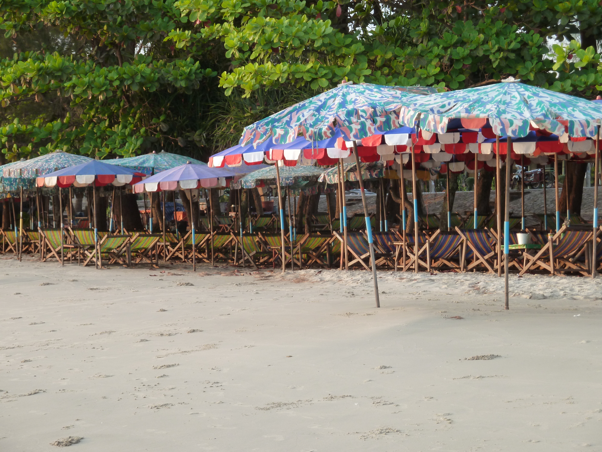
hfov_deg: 18.9
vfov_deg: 14.2
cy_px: 226
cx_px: 301
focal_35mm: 104
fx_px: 1809
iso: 125
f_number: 4.3
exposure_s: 1/50
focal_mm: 17
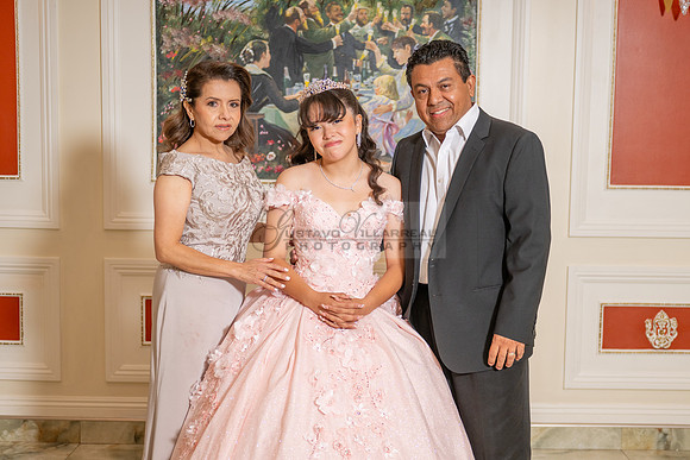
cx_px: 366
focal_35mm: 56
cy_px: 254
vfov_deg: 24.3
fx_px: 1068
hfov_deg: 35.8
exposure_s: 1/200
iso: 320
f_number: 2.8
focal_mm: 48
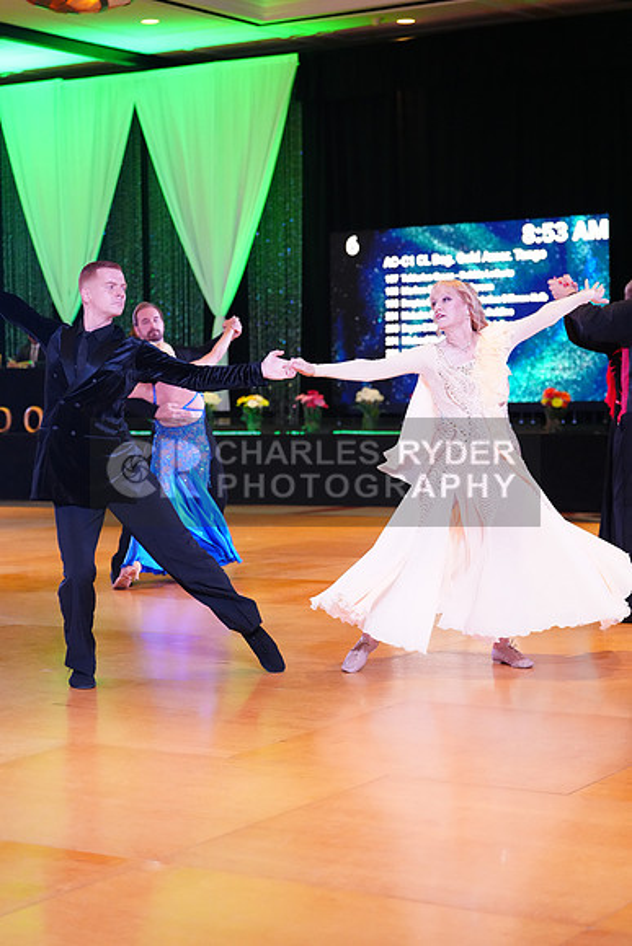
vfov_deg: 28.8
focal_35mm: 70
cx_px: 316
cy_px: 473
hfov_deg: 19.5
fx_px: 1842
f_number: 2.8
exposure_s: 1/400
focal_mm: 70
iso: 5000
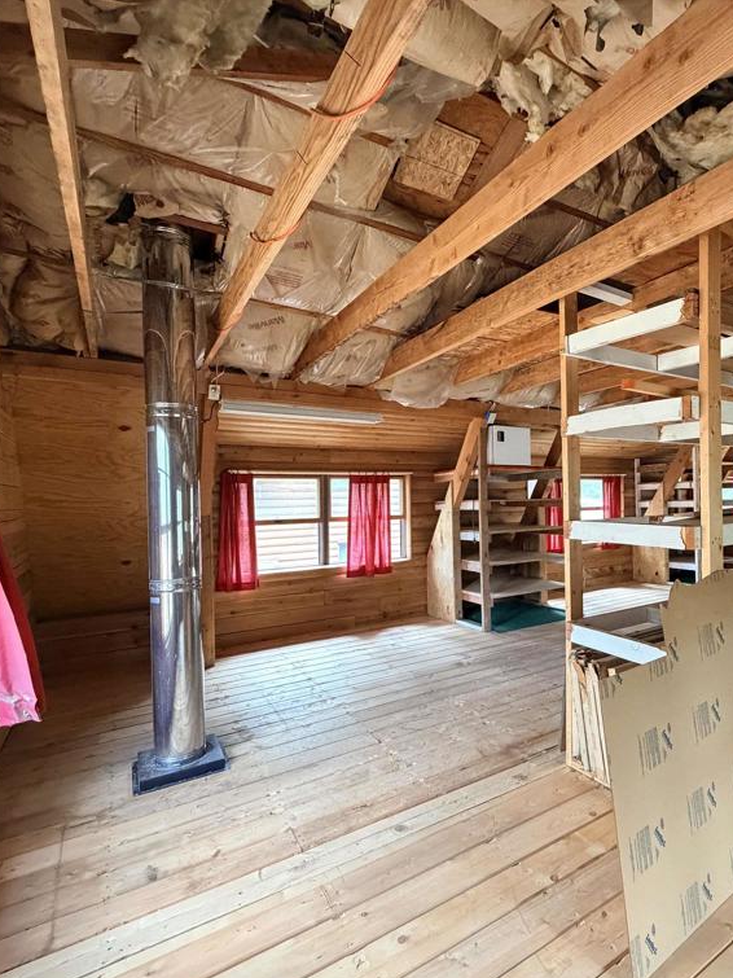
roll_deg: +1.1
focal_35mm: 19
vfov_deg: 84.7
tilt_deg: +0.2
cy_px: 495
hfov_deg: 66.5
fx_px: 537
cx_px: 500
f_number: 2.2
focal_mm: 2.22
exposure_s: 1/60
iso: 640
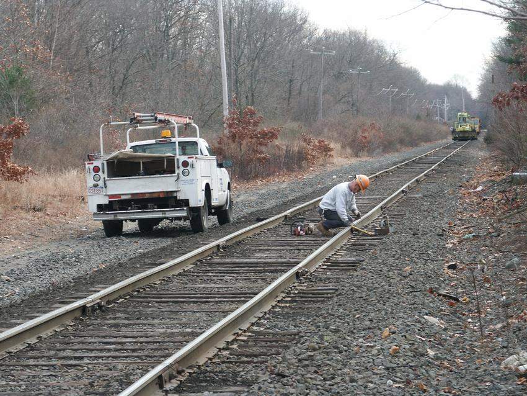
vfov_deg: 10.6
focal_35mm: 140
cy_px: 198
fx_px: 2132
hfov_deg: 14.1
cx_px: 264
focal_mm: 35.46
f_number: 5.6
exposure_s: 1/125
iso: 100
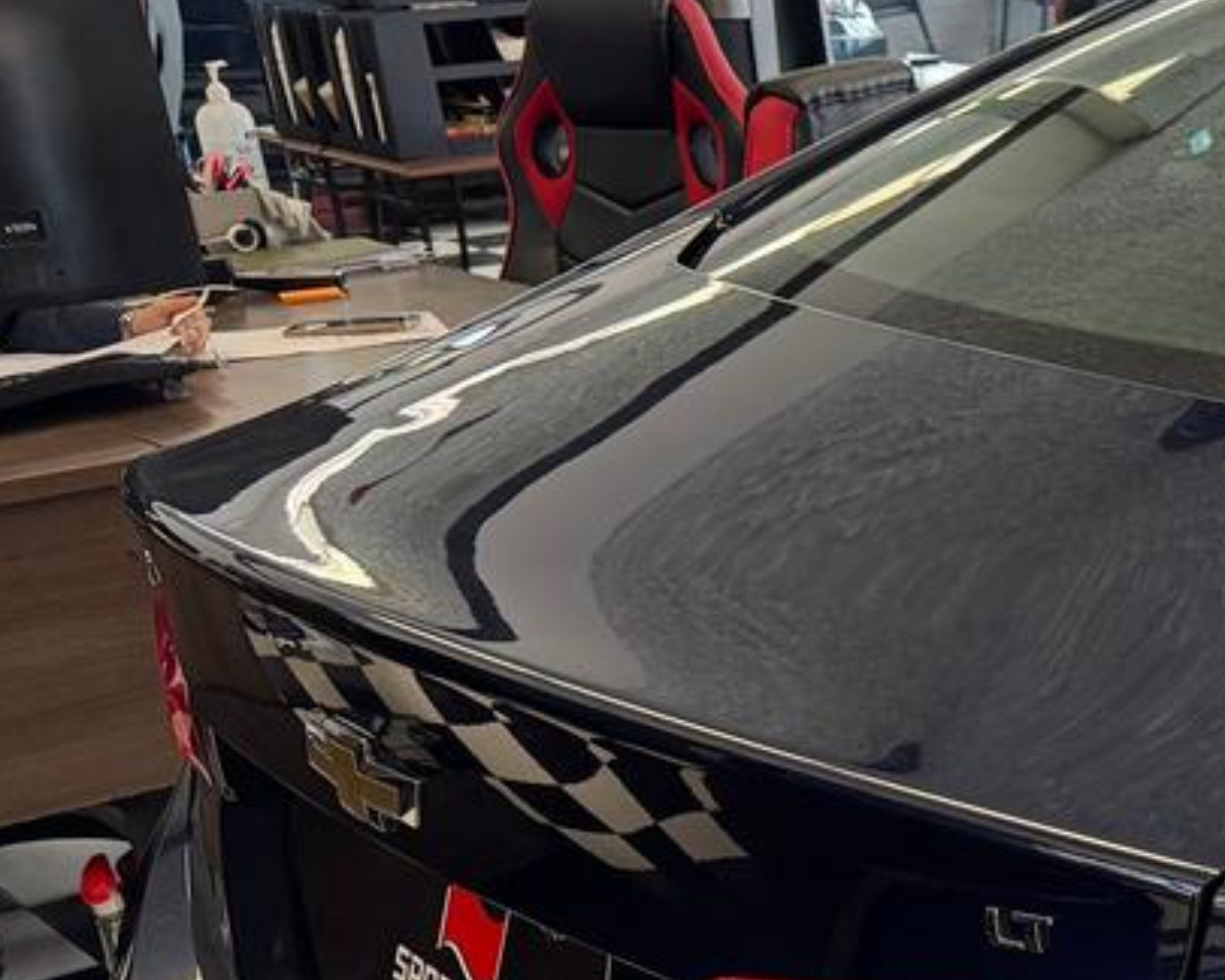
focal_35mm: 74
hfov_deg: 21.5
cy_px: 904
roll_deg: +0.0
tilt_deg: -23.9
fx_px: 2683
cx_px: 1851
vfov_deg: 20.2
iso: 200
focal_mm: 6.76
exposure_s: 1/120
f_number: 1.78
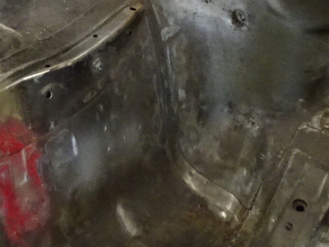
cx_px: -63
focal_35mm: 88
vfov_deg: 15.7
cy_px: -102
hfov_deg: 20.8
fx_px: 837
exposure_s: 1/20
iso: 800
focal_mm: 4.1
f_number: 3.5
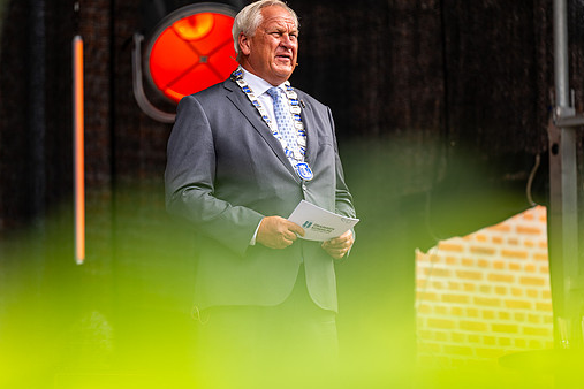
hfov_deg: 9.1
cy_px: 176
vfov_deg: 6.1
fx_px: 3682
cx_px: 268
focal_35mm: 227
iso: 100
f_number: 2.8
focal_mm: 191
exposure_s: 1/400
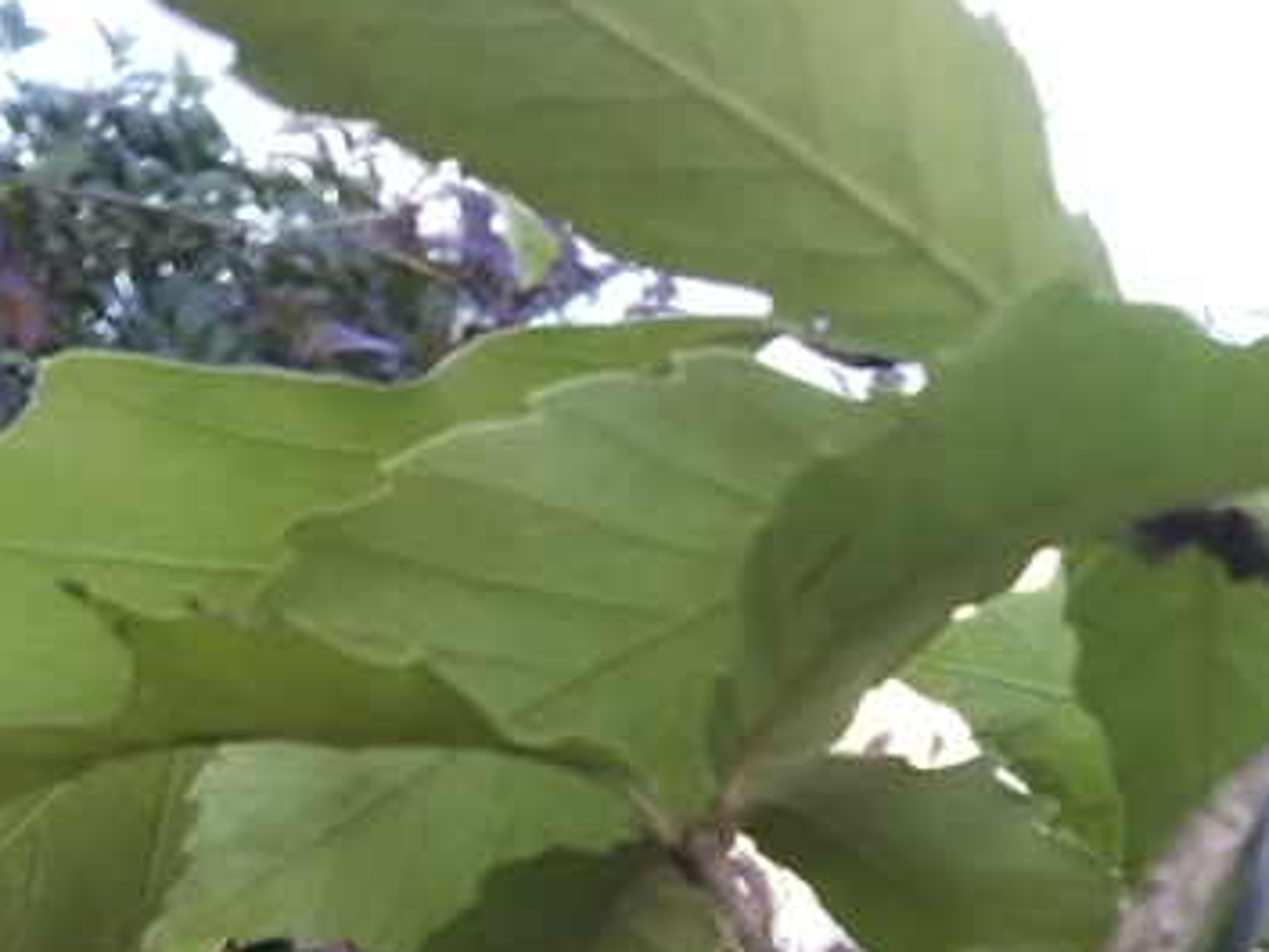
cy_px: 1606
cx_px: 1549
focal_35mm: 102
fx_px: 3741
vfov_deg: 13.3
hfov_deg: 18.2
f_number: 2.2
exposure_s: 1/146
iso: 20
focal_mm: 4
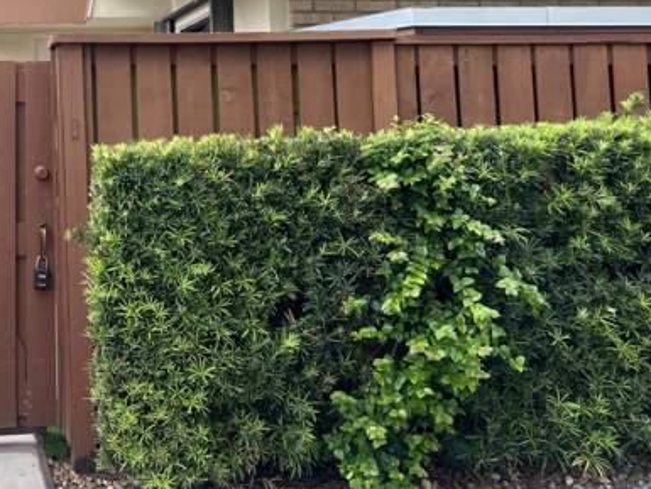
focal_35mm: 54
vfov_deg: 25.8
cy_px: 14
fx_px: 1016
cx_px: 46
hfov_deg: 33.4
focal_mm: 5.7
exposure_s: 1/162
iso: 64
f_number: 1.5
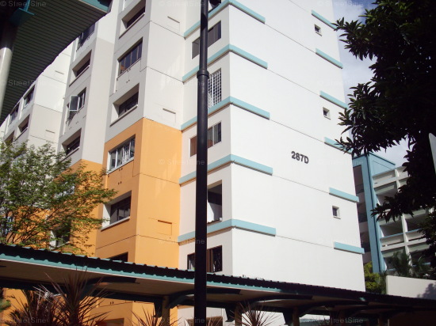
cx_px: 218
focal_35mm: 37
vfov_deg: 38.6
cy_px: 163
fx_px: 466
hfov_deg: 50.2
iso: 80
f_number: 5.6
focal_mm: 6.2
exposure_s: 1/800
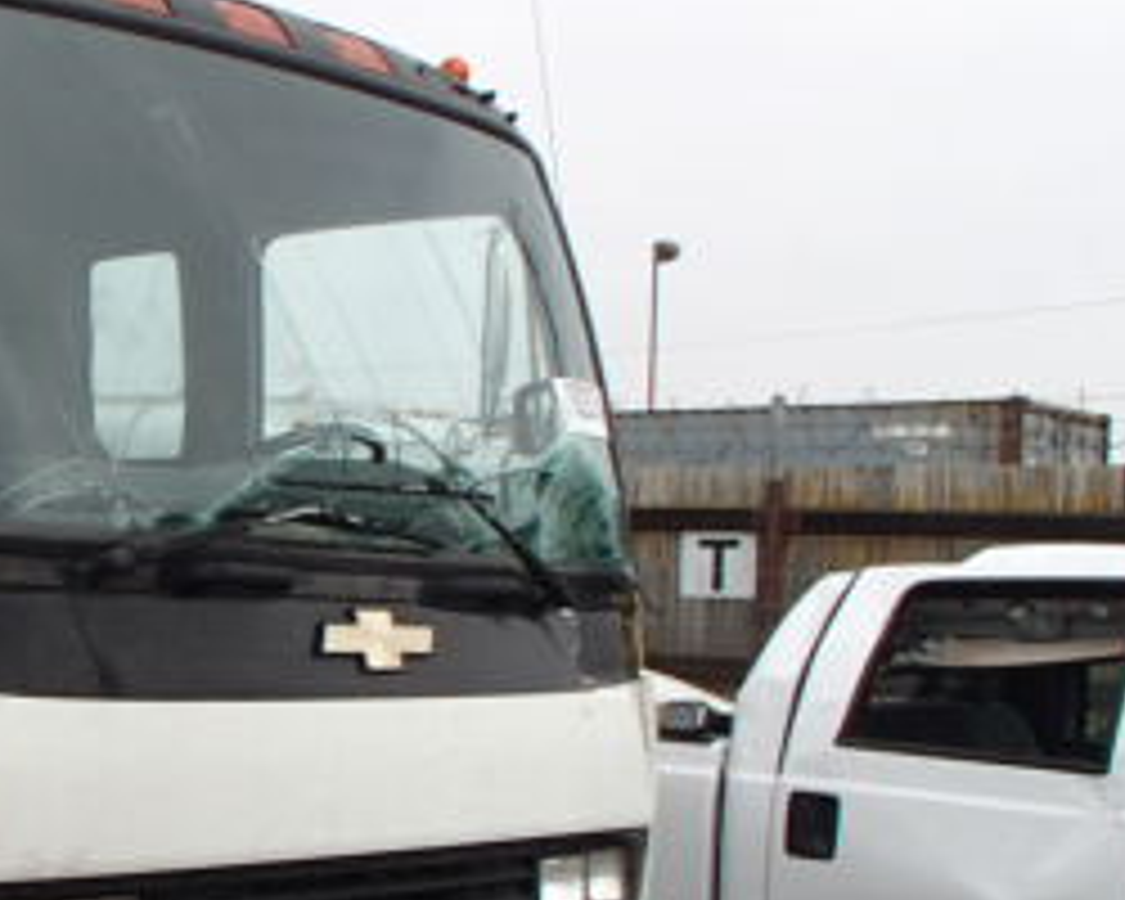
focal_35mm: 70
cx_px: -189
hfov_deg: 24.8
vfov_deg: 21.8
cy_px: 594
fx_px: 2331
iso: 100
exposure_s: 1/100
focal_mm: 5
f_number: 11
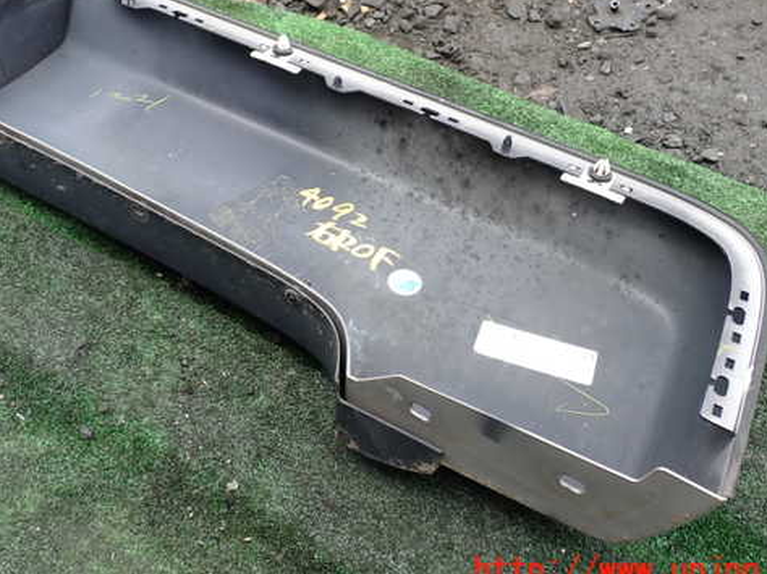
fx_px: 842
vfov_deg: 37.5
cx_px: 354
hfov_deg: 49.0
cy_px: 228
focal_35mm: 38
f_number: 3.2
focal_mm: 5.4
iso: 100
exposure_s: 1/320
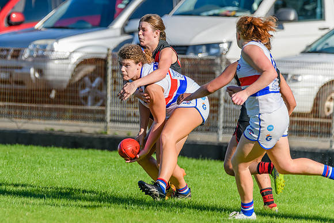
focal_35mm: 705
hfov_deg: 2.9
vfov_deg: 2.0
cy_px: 88
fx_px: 6539
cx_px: 78
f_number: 9
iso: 640
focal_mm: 460
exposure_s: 1/1600
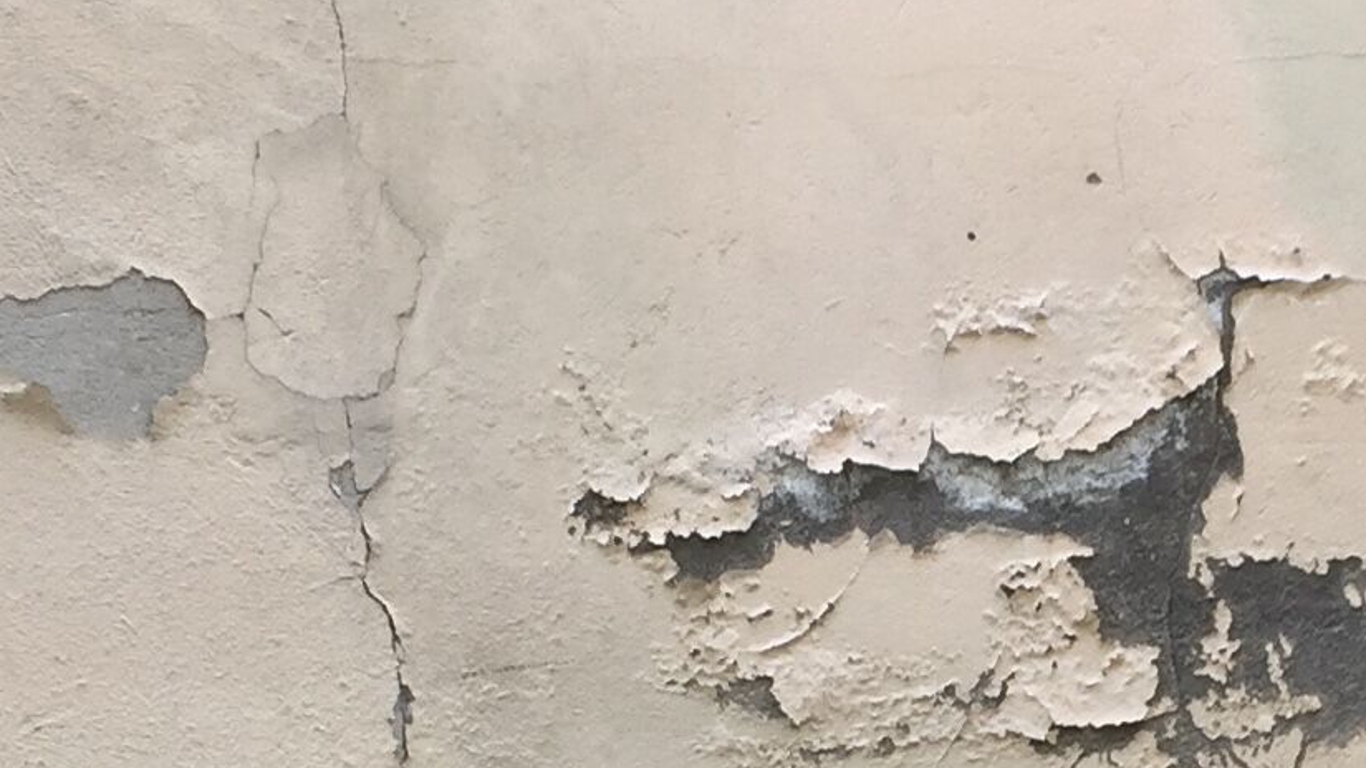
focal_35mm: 125
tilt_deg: -17.5
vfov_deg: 9.6
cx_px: 1166
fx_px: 4527
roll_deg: -4.4
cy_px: 864
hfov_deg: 17.0
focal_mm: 4.15
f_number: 2.2
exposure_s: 1/50
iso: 32
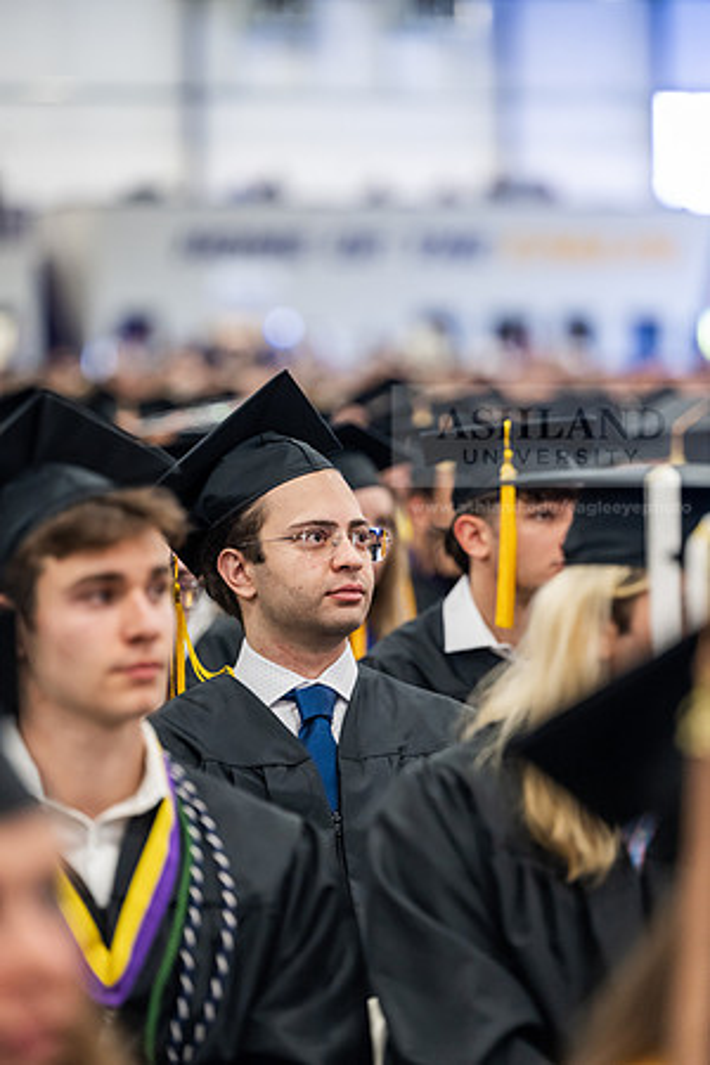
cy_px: 532
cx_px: 355
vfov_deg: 12.8
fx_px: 4733
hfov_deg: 8.6
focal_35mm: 160
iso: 2500
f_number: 3.2
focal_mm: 160
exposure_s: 1/200
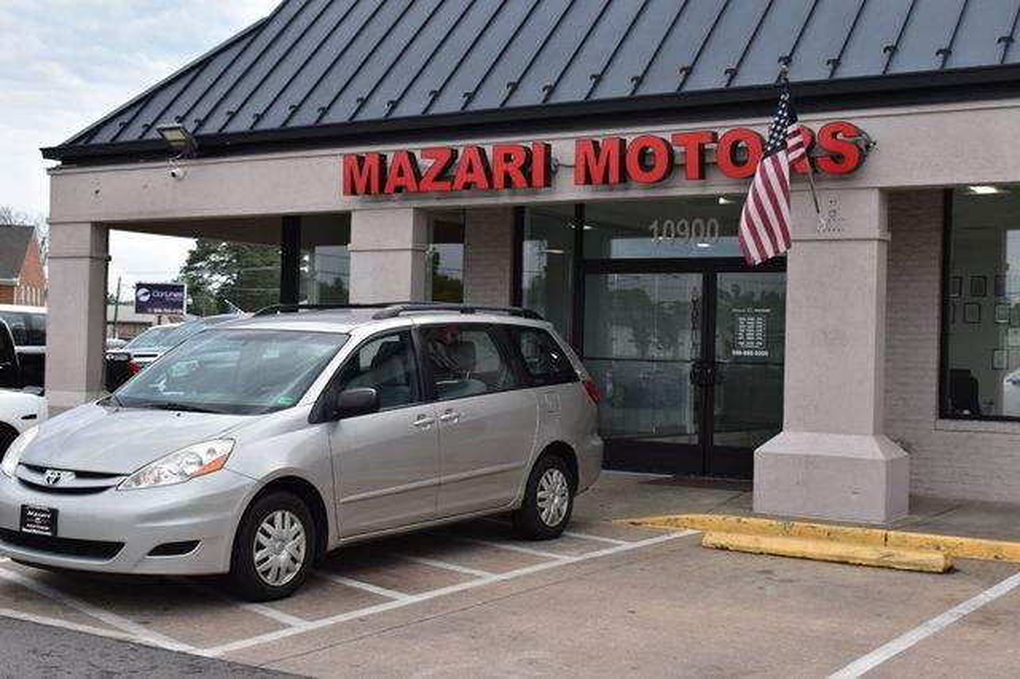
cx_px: 510
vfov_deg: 26.5
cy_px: 340
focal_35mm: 51
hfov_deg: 38.9
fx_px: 1444
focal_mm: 34
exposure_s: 1/250
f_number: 10
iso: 400
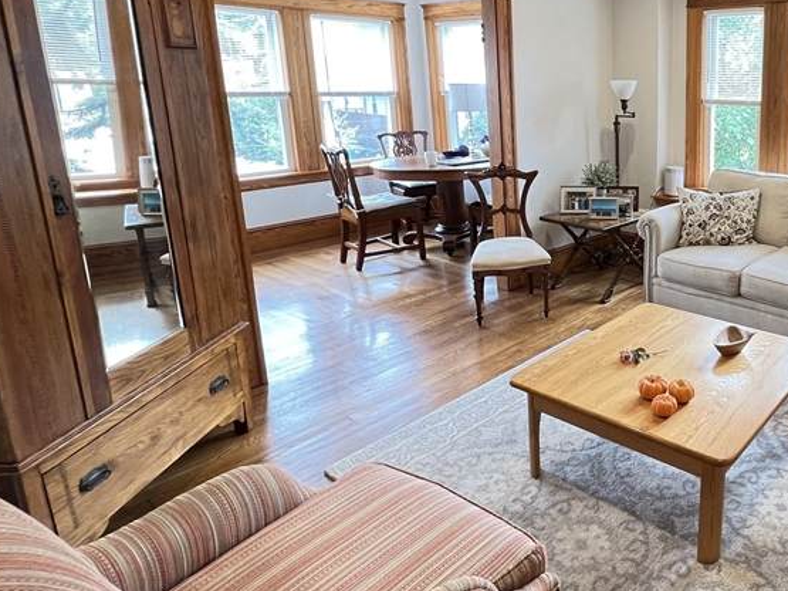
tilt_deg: -11.7
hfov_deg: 62.1
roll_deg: -1.5
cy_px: 209
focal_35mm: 24
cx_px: 684
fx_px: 546
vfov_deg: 55.9
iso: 200
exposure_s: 1/60
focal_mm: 1.57
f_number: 1.8
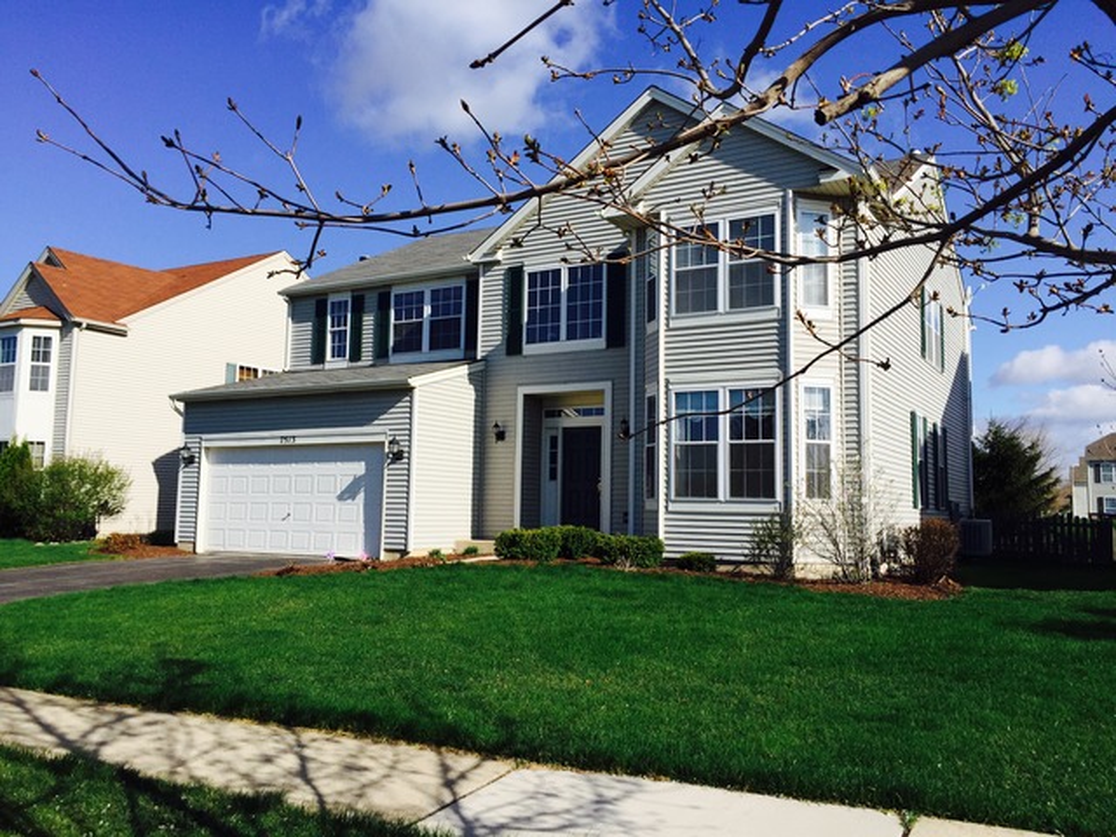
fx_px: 935
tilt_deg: +4.5
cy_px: 418
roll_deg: -0.8
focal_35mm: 29
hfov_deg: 61.7
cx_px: 558
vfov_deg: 48.2
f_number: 2.2
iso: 32
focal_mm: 4.15
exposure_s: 1/3300
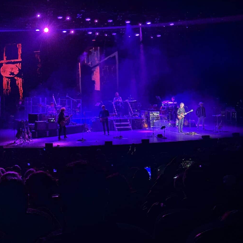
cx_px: 121
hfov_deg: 30.0
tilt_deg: -1.9
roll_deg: +0.2
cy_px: 96
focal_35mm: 57
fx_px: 453
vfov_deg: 30.0
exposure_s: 1/40
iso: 400
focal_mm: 6.76
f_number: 1.78
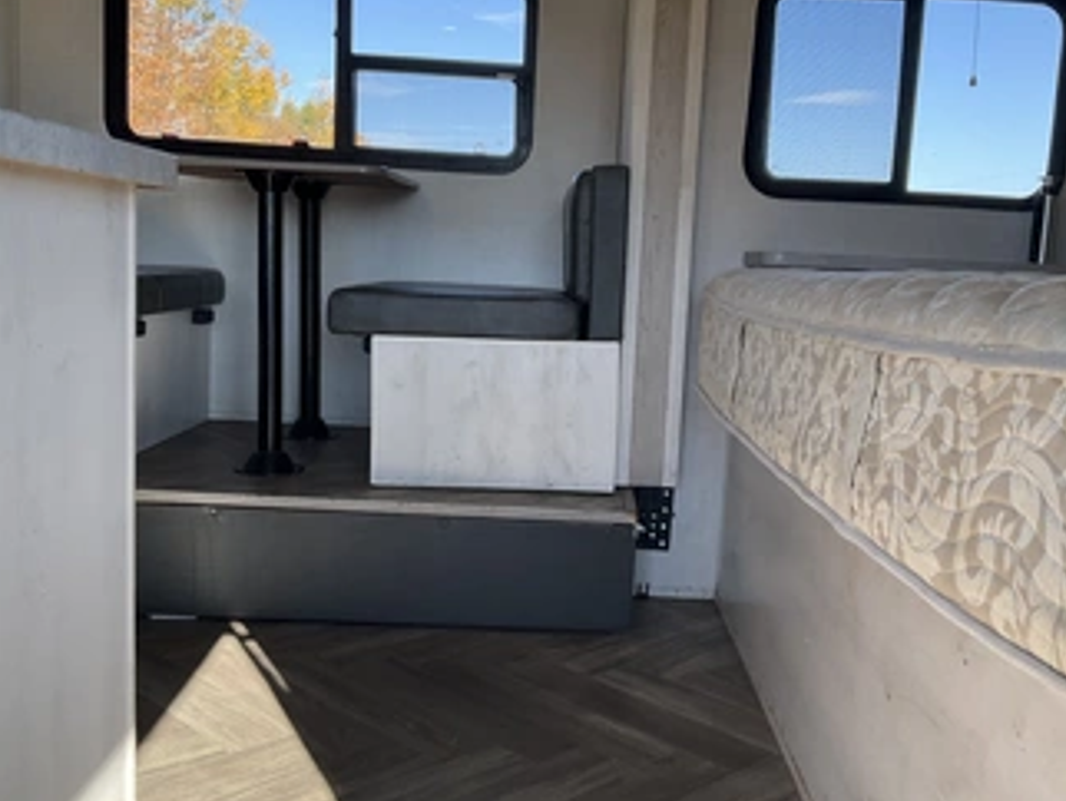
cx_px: 593
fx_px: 1109
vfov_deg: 39.7
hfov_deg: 51.2
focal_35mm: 36
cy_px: 417
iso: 25
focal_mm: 3
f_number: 1.8
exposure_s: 1/259
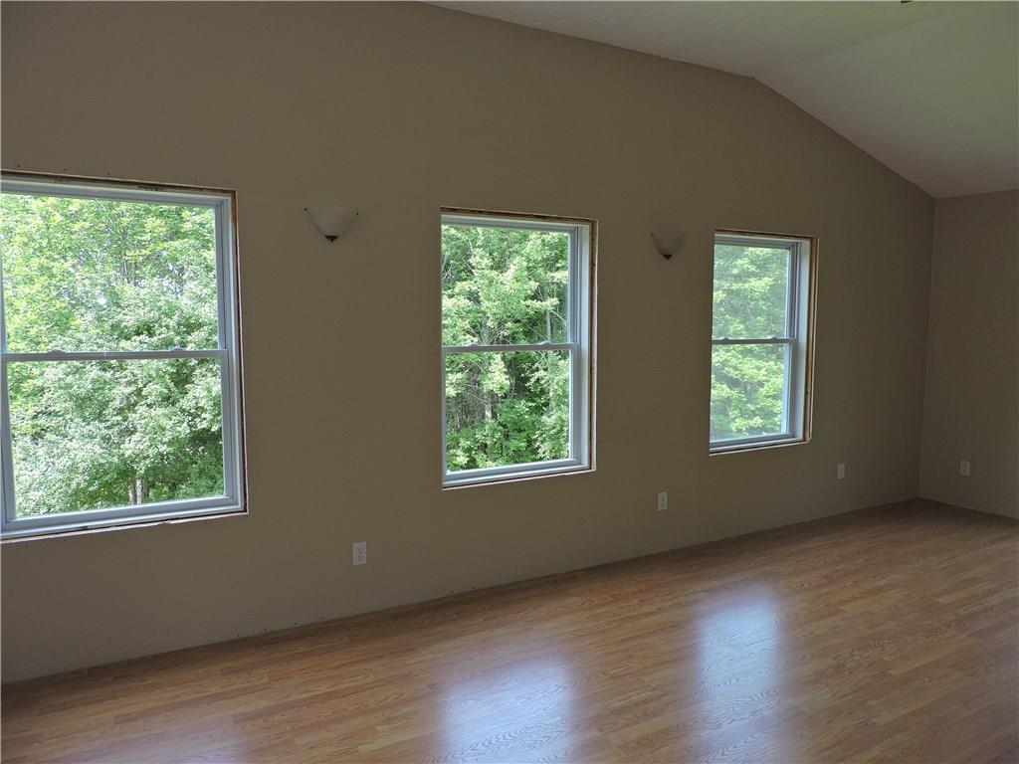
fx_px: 706
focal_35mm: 24
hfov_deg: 71.6
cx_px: 510
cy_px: 382
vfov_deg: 56.8
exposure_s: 1/80
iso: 100
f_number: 3
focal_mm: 4.3
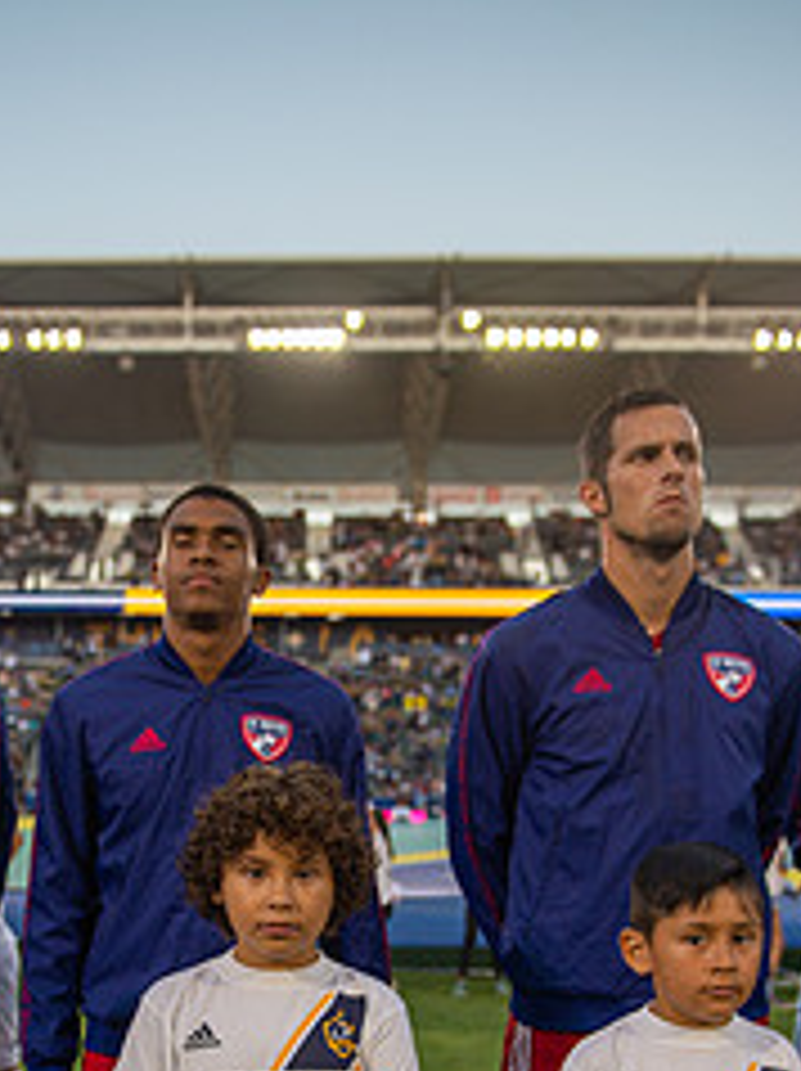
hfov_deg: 28.3
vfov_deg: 35.4
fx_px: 1576
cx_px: 274
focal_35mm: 51
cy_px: 958
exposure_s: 1/640
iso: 250
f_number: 2.8
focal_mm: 28
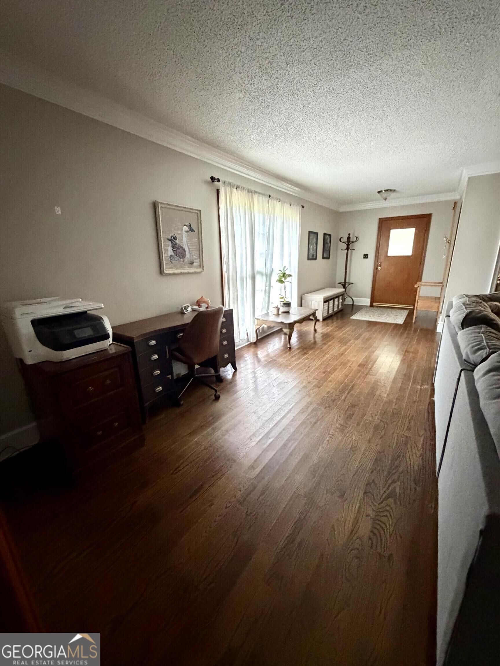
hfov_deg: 85.7
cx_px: 250
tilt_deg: -15.6
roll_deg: +1.3
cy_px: 333
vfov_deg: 102.1
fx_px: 270
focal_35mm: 14
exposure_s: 1/60
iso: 1250
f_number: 2.2
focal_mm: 2.22
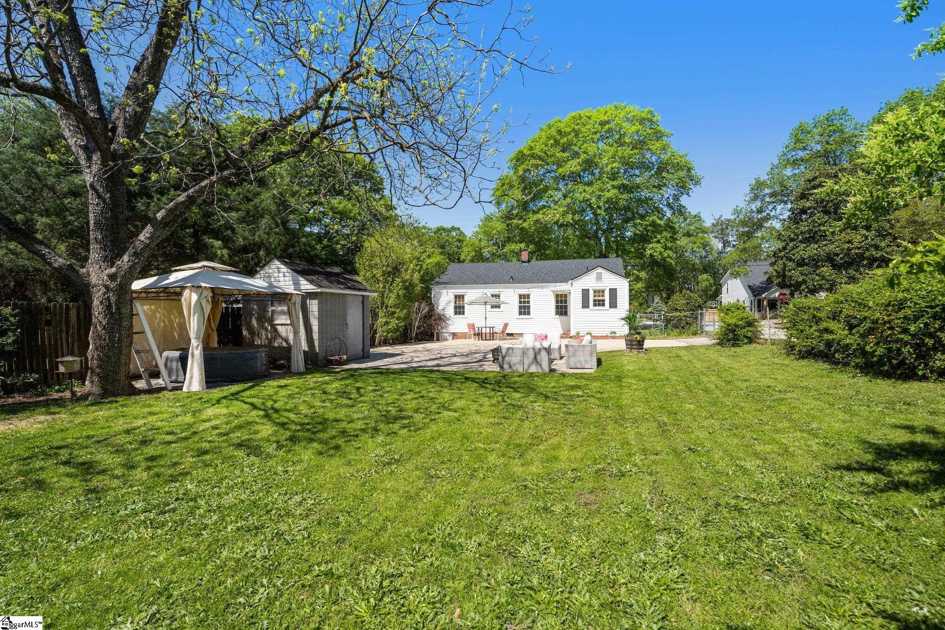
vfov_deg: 77.3
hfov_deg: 100.4
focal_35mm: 15
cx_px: 472
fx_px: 394
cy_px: 315
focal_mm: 15
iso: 320
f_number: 8
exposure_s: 1/640
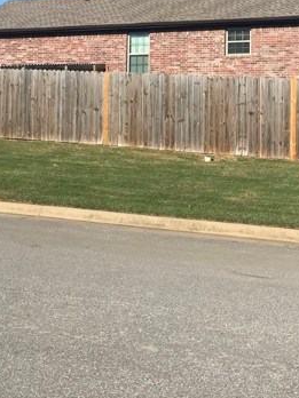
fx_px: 737
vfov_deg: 29.4
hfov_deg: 22.7
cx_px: 233
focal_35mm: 64
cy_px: 67
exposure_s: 1/1832
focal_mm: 4.15
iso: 25
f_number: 2.2
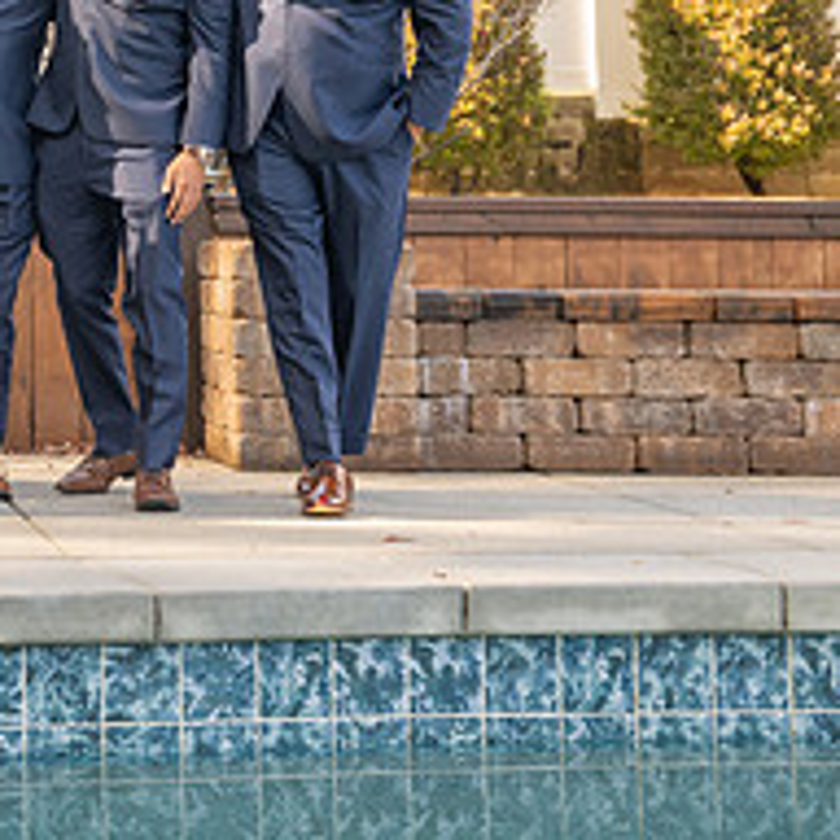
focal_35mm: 106
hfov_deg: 14.7
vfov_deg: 16.0
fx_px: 2910
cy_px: -75
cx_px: -606
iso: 320
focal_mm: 27
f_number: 6.3
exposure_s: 1/160
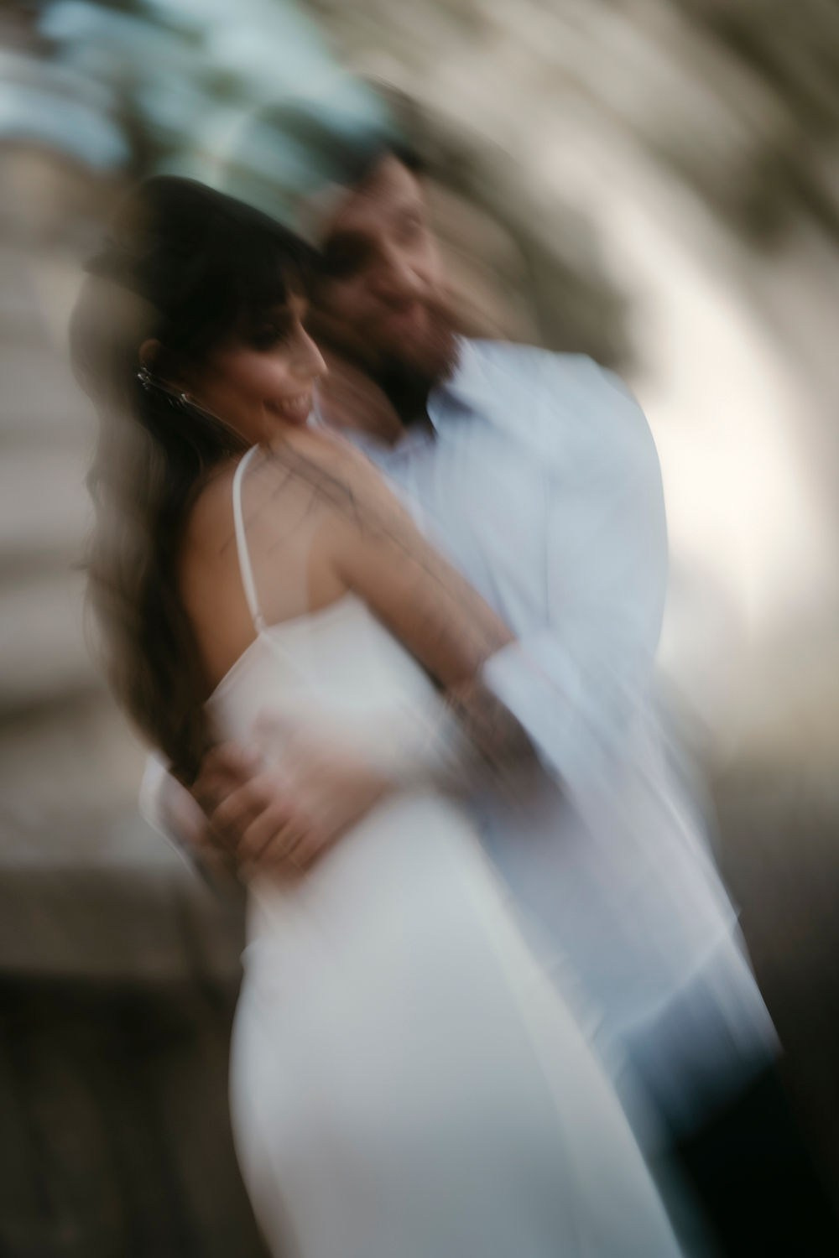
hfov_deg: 16.1
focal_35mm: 85
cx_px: 420
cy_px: 629
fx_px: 2971
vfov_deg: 23.9
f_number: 1.4
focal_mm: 85
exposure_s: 1/13
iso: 50
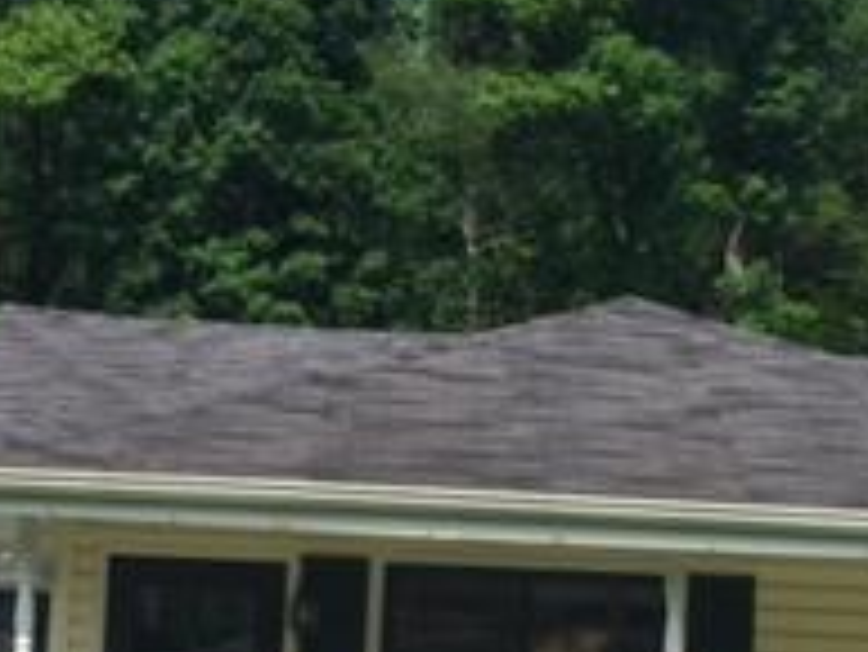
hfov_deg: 20.4
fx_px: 2409
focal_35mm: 96
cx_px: 391
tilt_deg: +5.3
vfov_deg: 15.3
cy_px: 504
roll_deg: -4.0
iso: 32
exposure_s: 1/1721
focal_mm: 4.15
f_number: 2.2
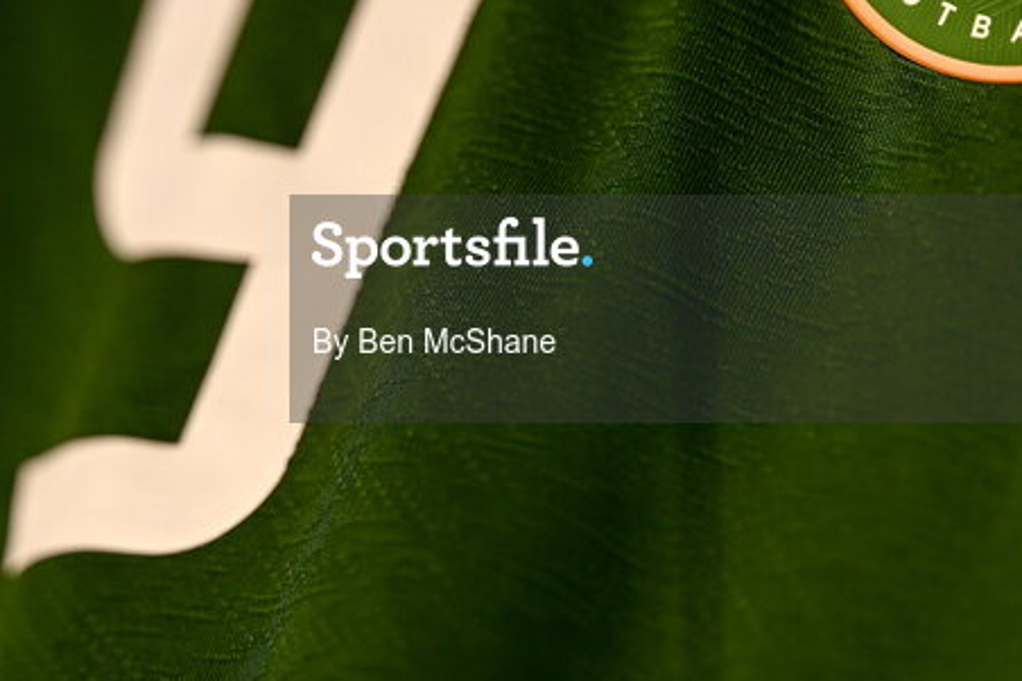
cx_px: 402
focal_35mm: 238
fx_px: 6754
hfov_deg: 8.7
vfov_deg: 5.8
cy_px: 101
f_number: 1.4
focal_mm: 105
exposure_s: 1/200
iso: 250
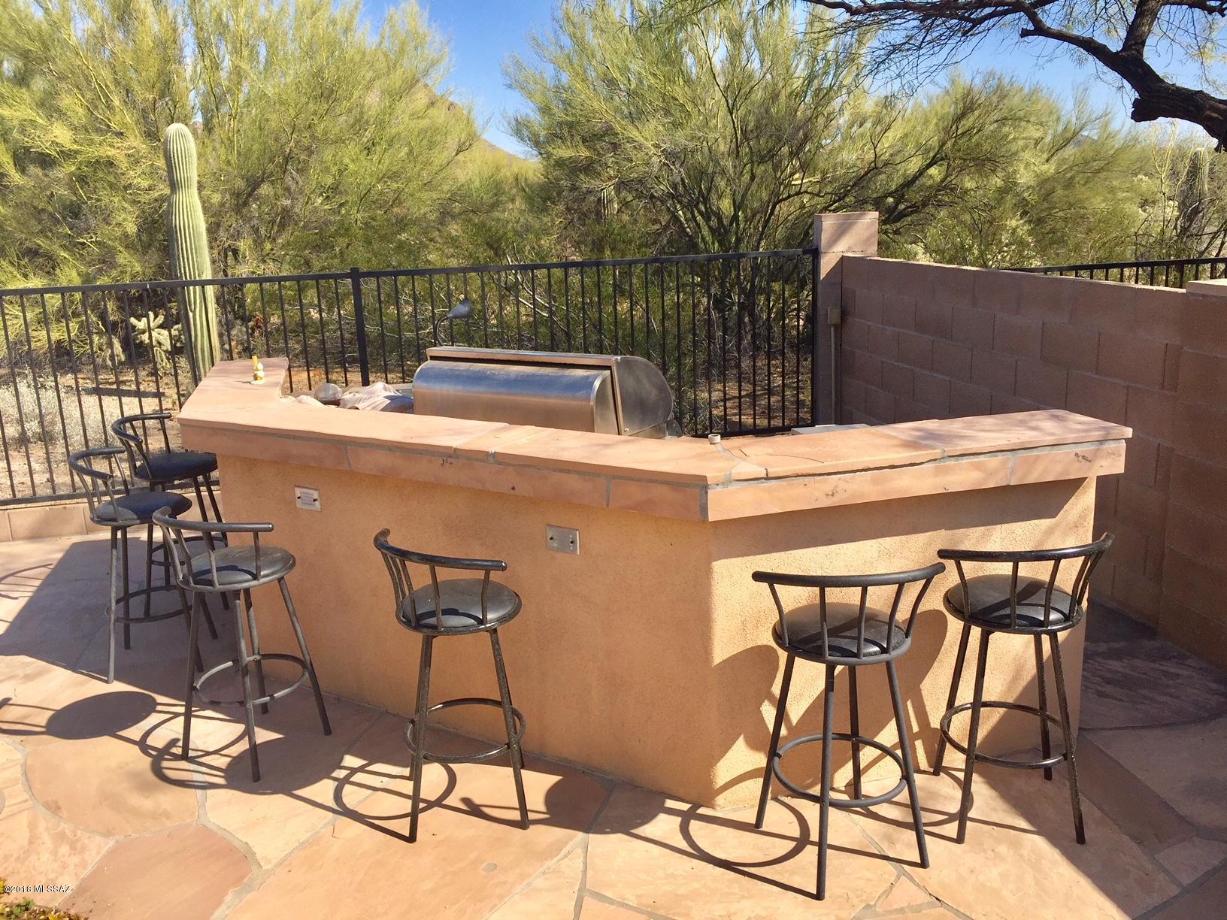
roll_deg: +0.9
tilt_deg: -12.4
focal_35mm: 29
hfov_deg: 61.7
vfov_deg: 48.2
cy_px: 460
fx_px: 1028
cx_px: 614
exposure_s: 1/1883
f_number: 2.2
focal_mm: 4.15
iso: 32
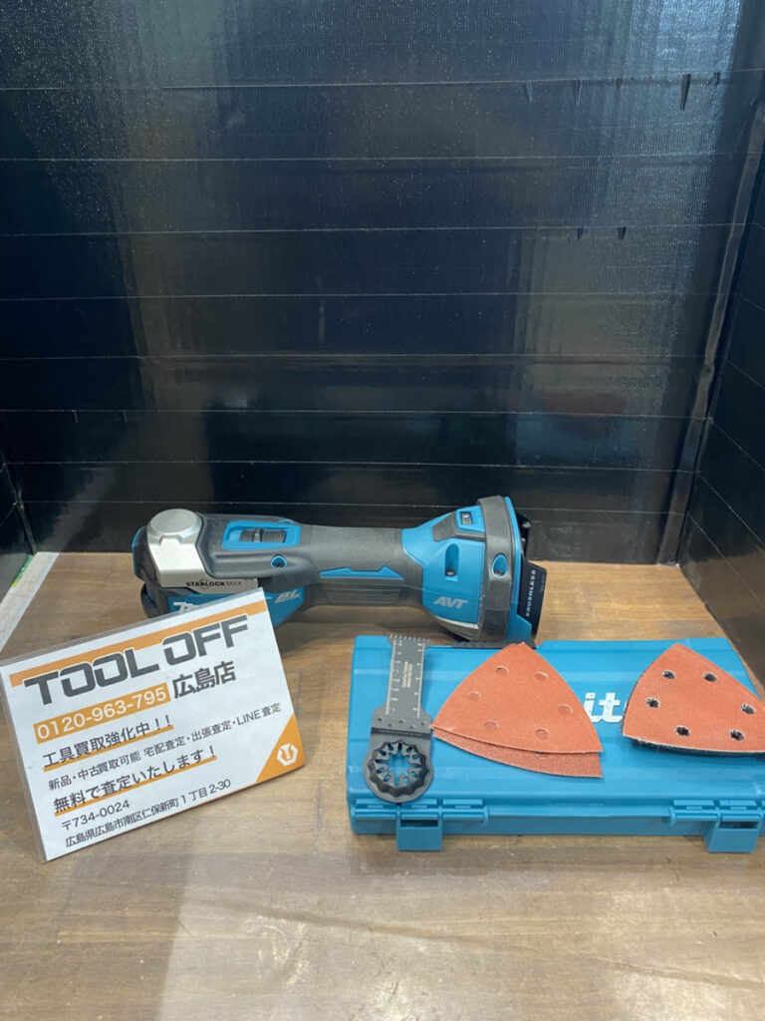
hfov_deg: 53.1
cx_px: 382
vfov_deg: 67.3
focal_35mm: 26
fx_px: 766
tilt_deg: -31.1
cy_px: 510
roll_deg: +1.3
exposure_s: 1/60
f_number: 1.8
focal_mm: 4.25
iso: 200
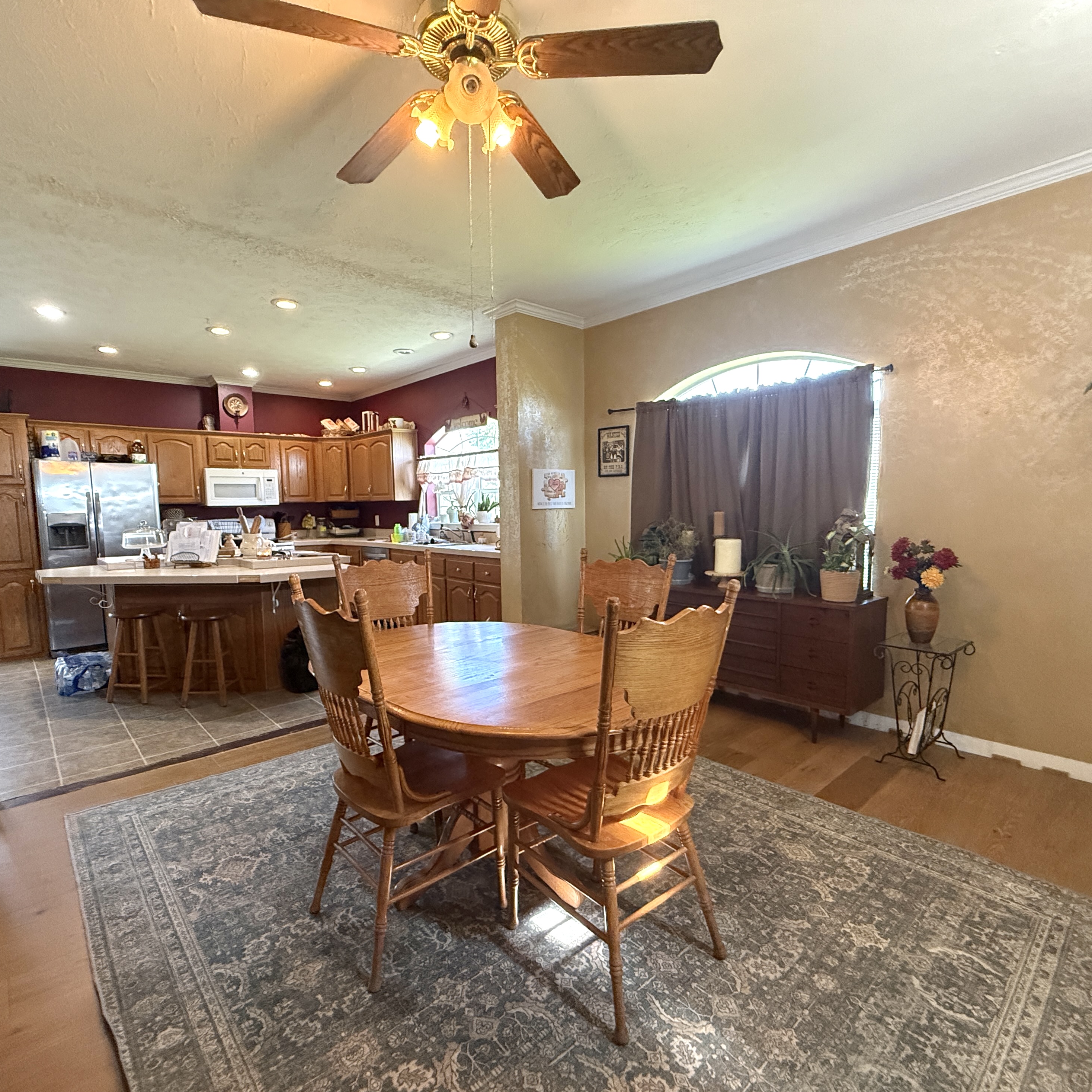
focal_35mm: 17
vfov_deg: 84.0
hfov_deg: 83.9
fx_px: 607
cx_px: 531
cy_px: 558
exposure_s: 1/120
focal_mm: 2.22
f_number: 2.2
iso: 640
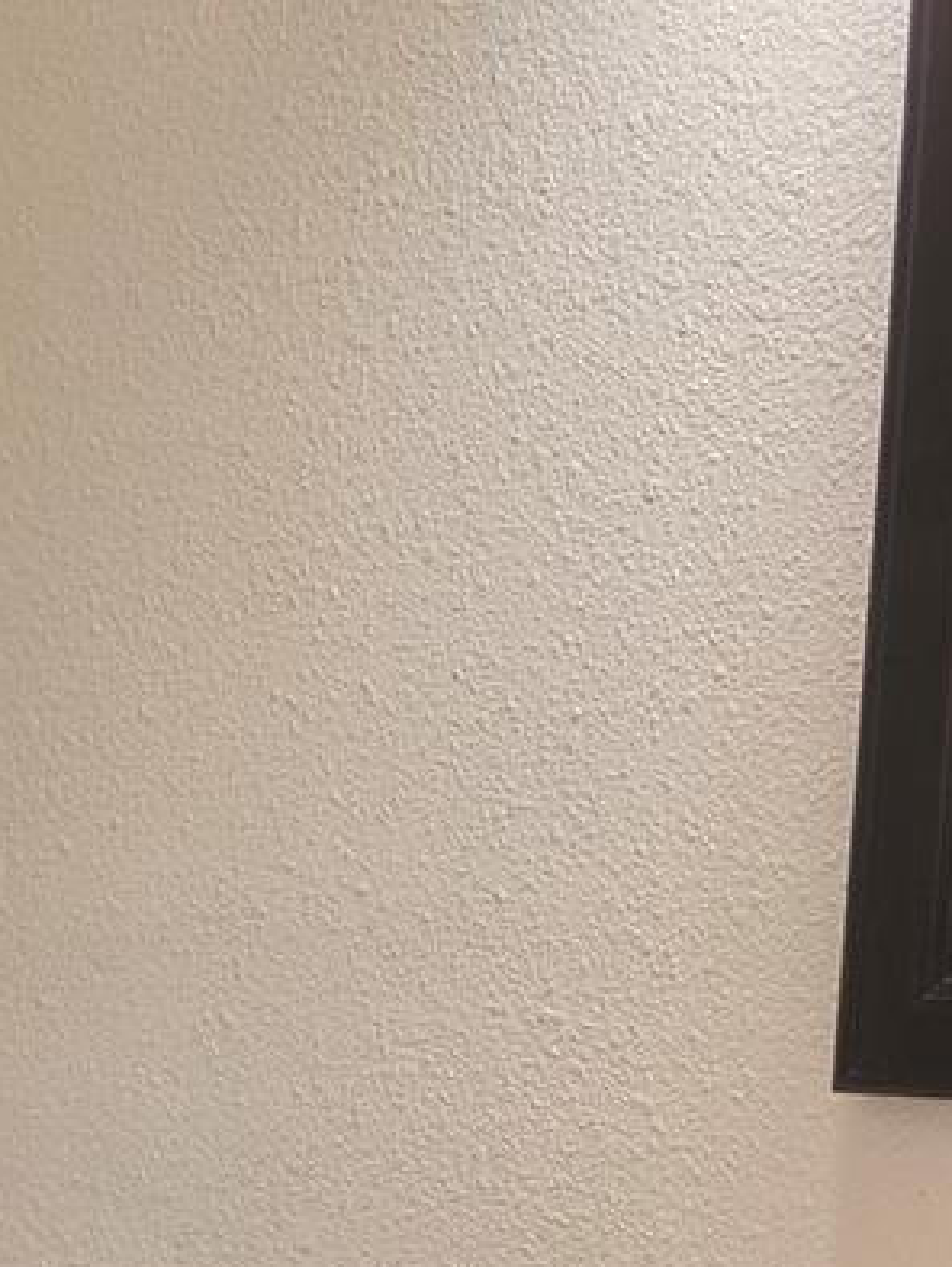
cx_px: -264
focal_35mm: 70
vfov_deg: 24.9
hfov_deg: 19.5
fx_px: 2564
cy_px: 1544
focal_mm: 6.3
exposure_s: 1/120
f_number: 1.7
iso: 160
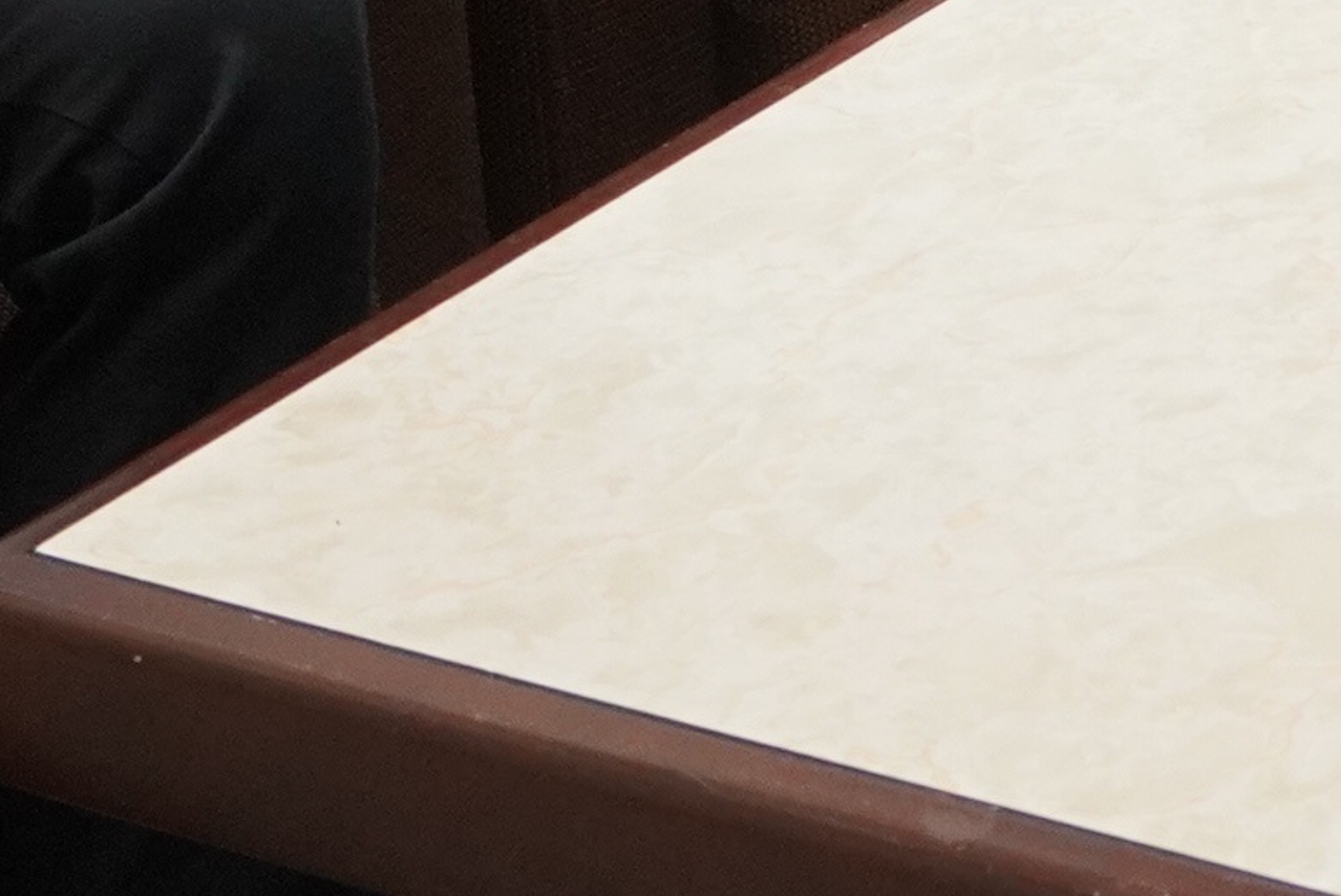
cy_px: -1418
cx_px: 1479
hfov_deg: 10.7
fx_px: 7035
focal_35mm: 189
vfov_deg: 6.8
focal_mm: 23
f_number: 4
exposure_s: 1/160
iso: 1250
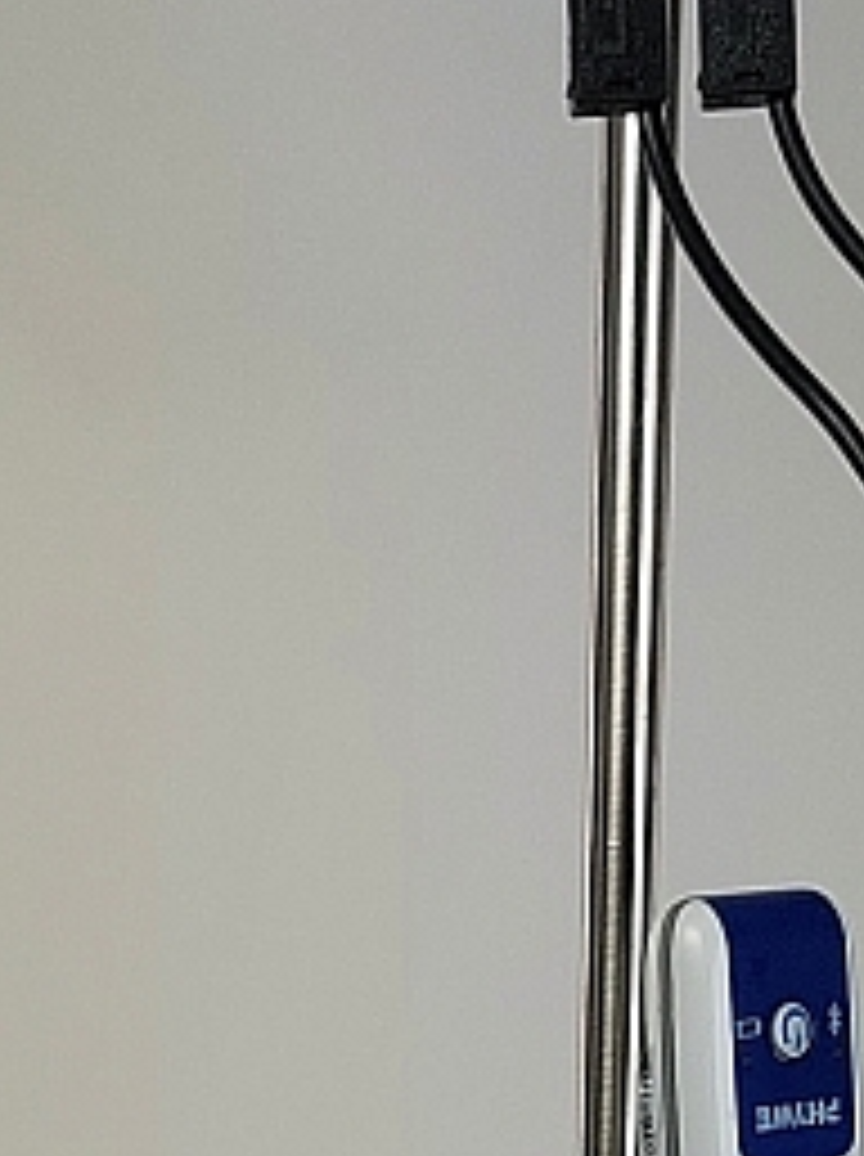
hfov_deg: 11.1
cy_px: 1959
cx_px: 194
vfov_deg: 13.6
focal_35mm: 133
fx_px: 4437
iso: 25
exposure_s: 1/296
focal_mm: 5.23
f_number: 1.8
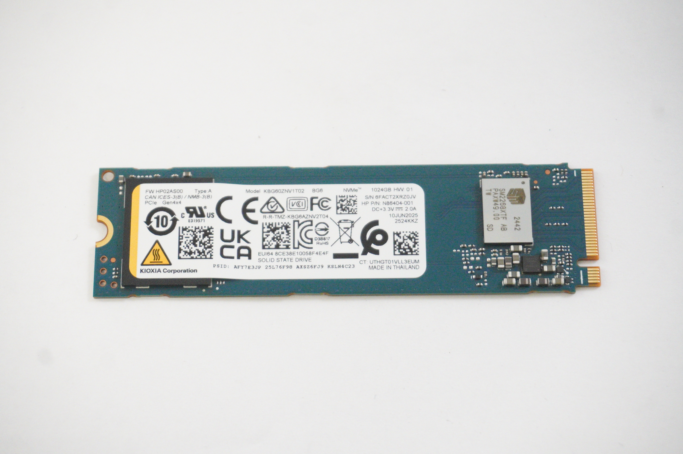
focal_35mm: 70
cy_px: 227
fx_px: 1336
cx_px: 342
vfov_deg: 19.3
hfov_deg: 28.7
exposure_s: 1/200
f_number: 6.3
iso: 6400
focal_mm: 47
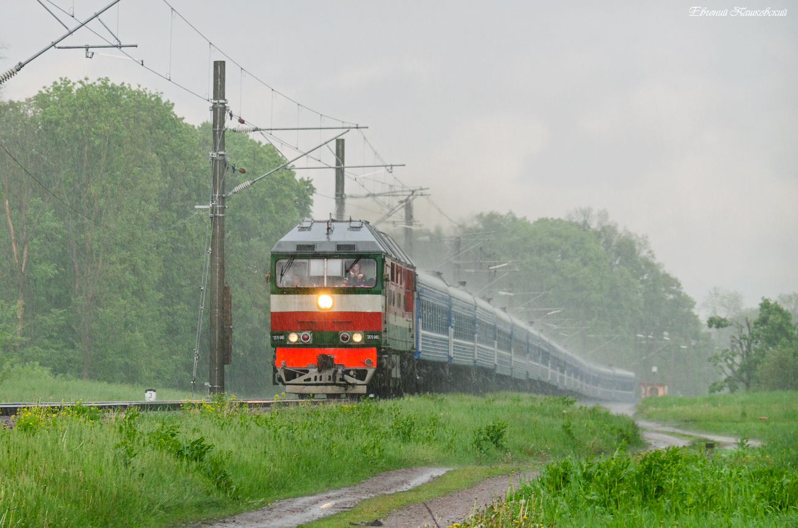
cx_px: 399
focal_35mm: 158
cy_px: 264
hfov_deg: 13.1
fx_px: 3484
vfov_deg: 8.7
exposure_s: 1/100
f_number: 5.6
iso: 200
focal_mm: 105
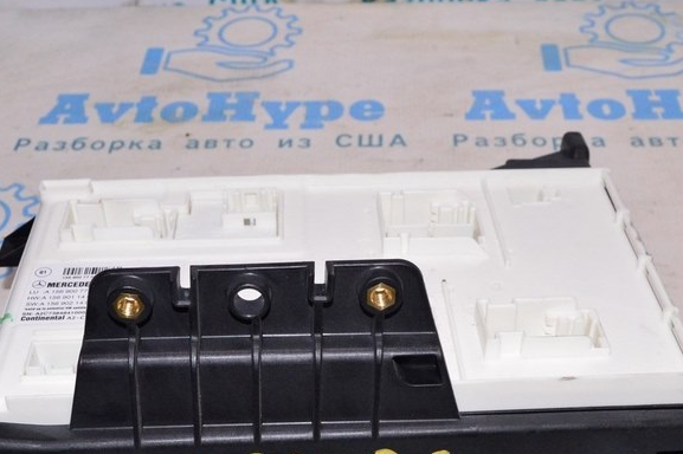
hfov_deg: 35.7
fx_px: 1060
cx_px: 362
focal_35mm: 56
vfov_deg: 23.8
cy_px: 378
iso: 1600
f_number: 8
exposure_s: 1/200
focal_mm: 21
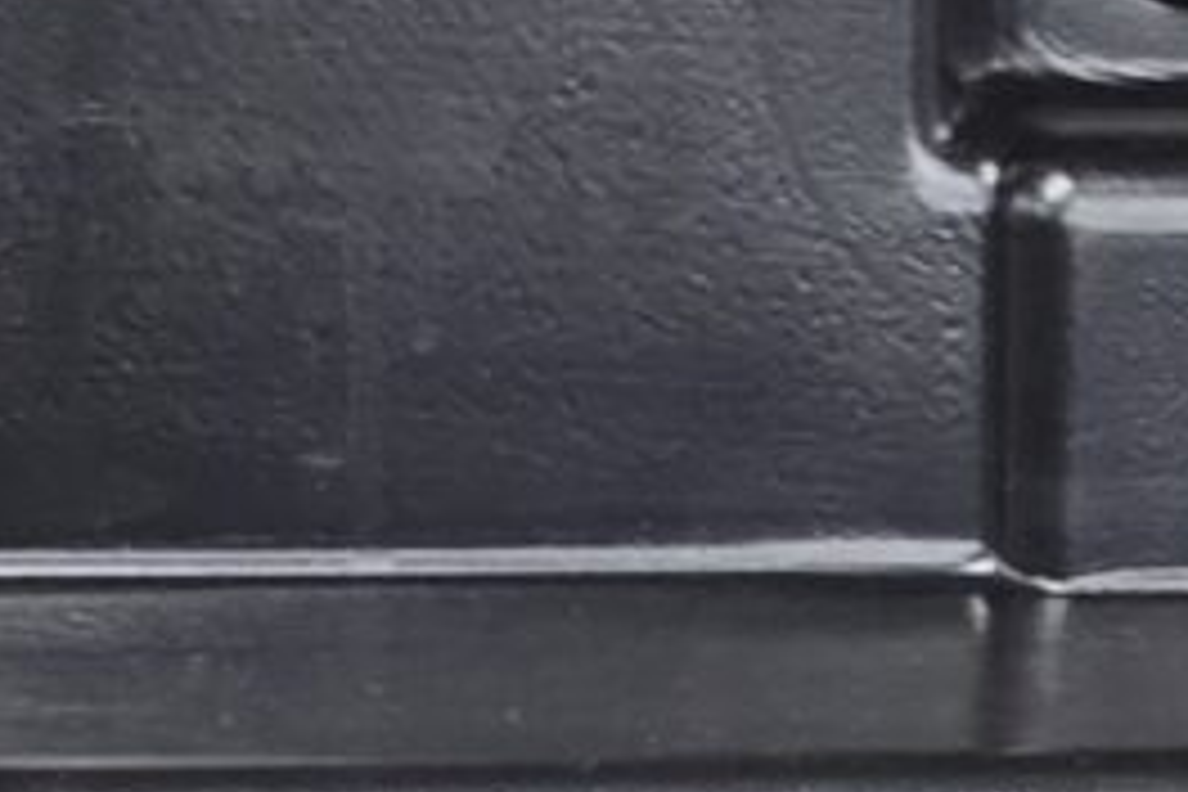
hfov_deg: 8.6
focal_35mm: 232
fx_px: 7655
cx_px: 1966
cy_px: 1318
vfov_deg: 5.8
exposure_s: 1/100
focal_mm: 6.5
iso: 800
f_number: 1.4
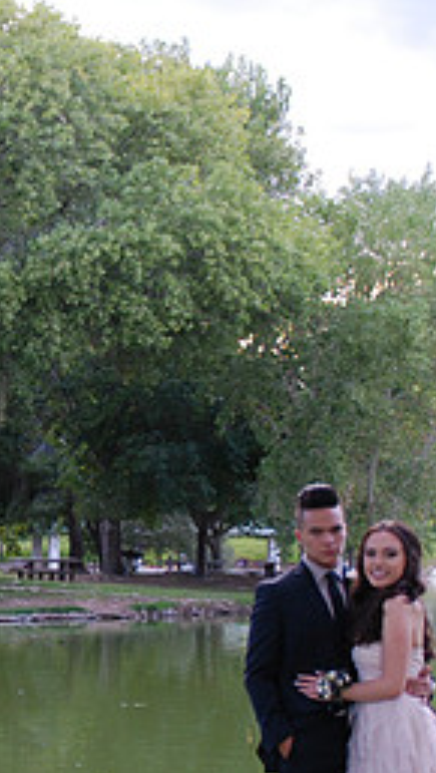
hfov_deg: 9.7
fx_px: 2546
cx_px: -48
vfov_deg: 17.2
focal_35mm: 124
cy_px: 510
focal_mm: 35
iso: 400
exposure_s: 1/60
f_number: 4.2
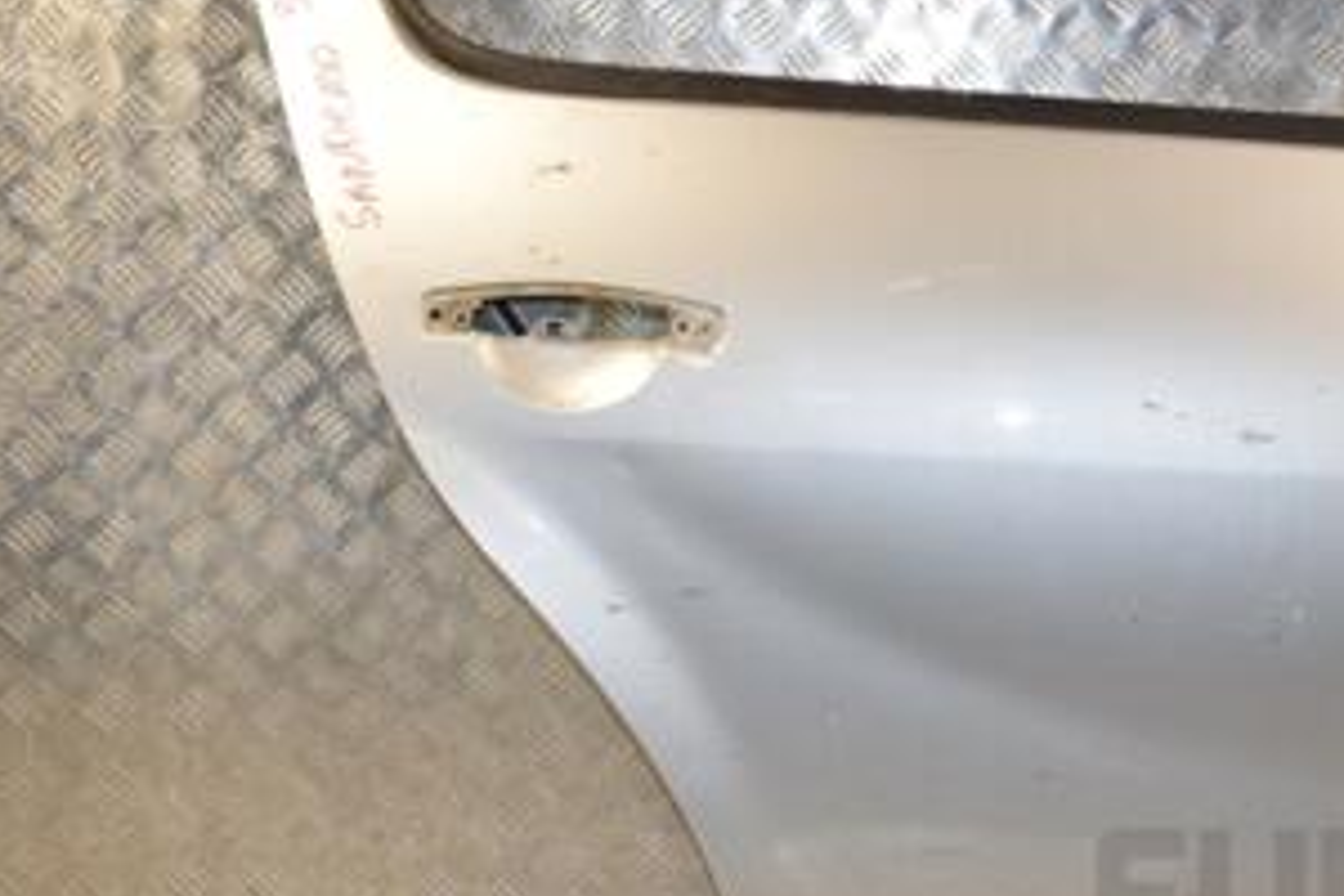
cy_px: 300
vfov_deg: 14.2
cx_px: 1012
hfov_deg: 21.1
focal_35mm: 96
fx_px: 3584
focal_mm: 32
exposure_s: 1/200
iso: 800
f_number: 9
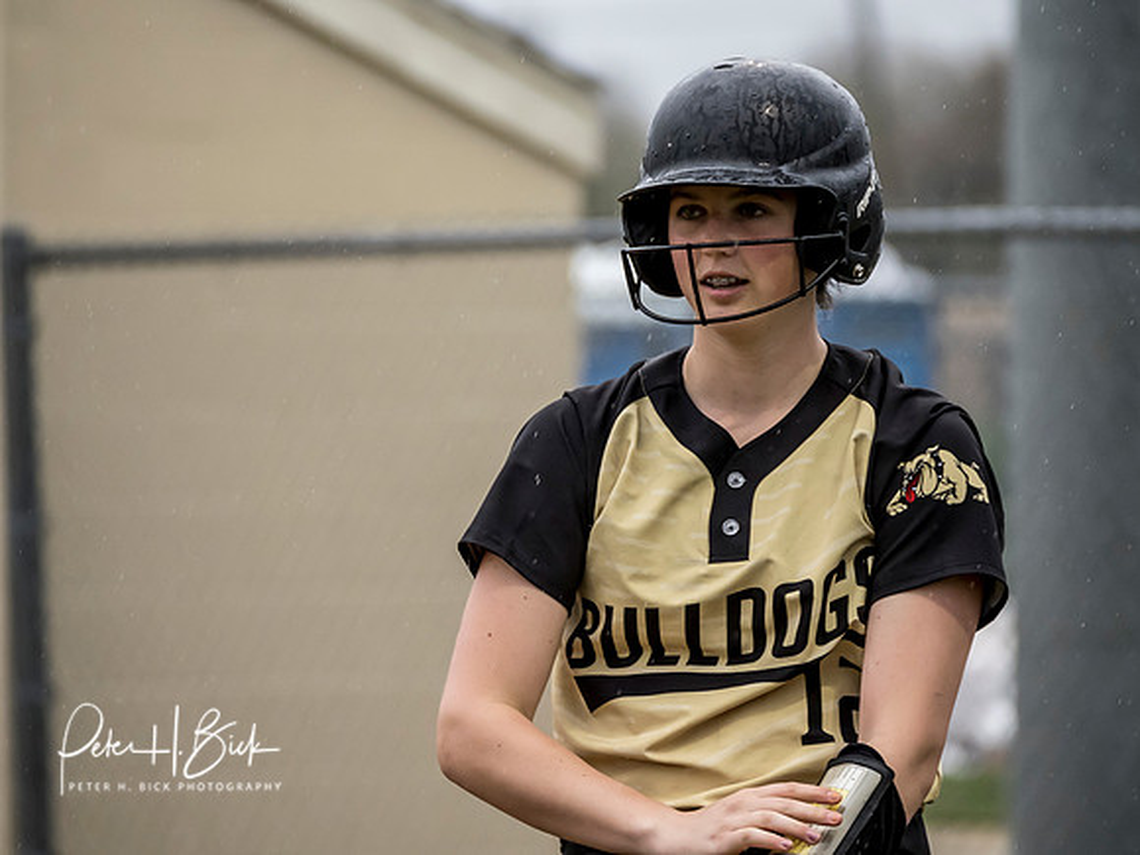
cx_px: 625
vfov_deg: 3.3
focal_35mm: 446
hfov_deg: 4.4
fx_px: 14696
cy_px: 324
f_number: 4
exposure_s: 1/1000
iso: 1000
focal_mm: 179
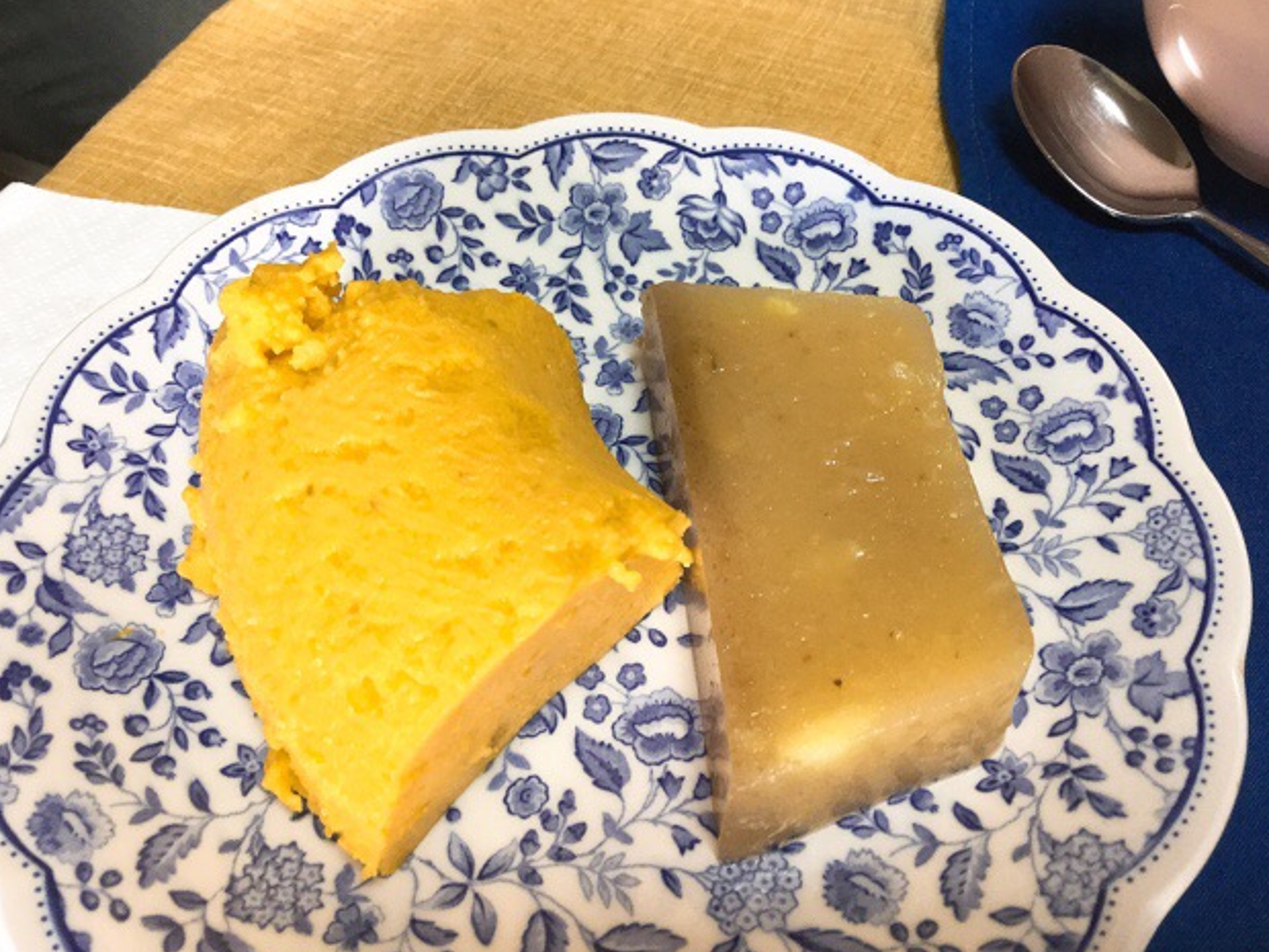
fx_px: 1173
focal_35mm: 32
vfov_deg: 44.2
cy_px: 473
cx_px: 641
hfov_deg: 56.8
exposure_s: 1/30
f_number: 2.4
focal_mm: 3.3
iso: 50
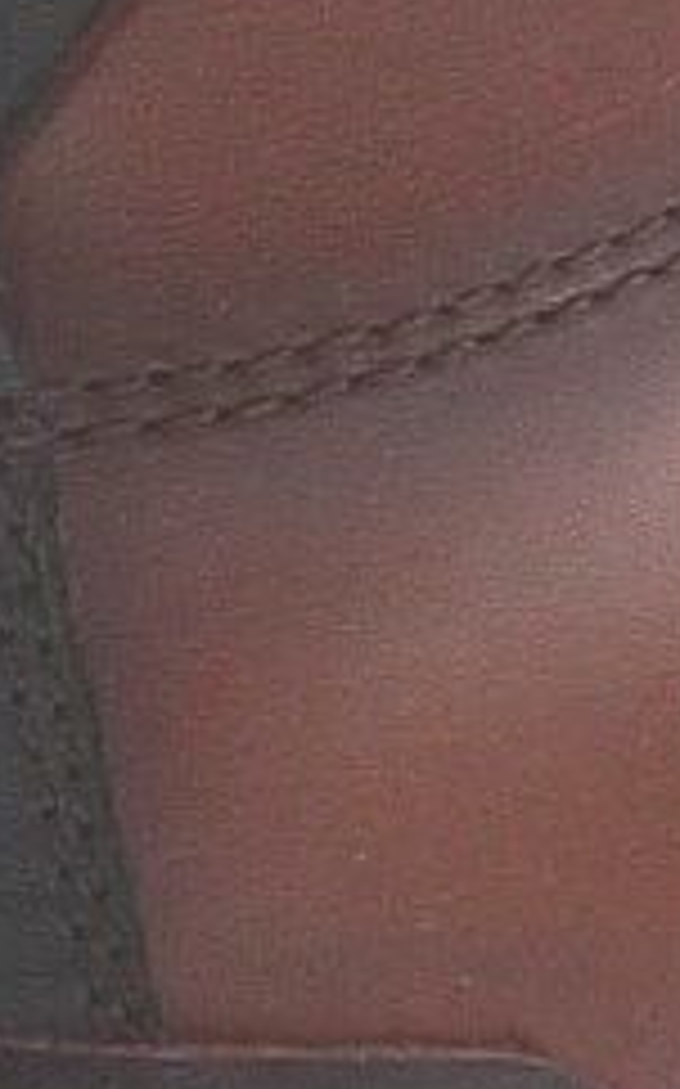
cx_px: 90
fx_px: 7481
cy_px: 932
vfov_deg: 8.3
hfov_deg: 5.2
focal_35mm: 252
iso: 100
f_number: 4
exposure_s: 1/125
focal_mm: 4.8
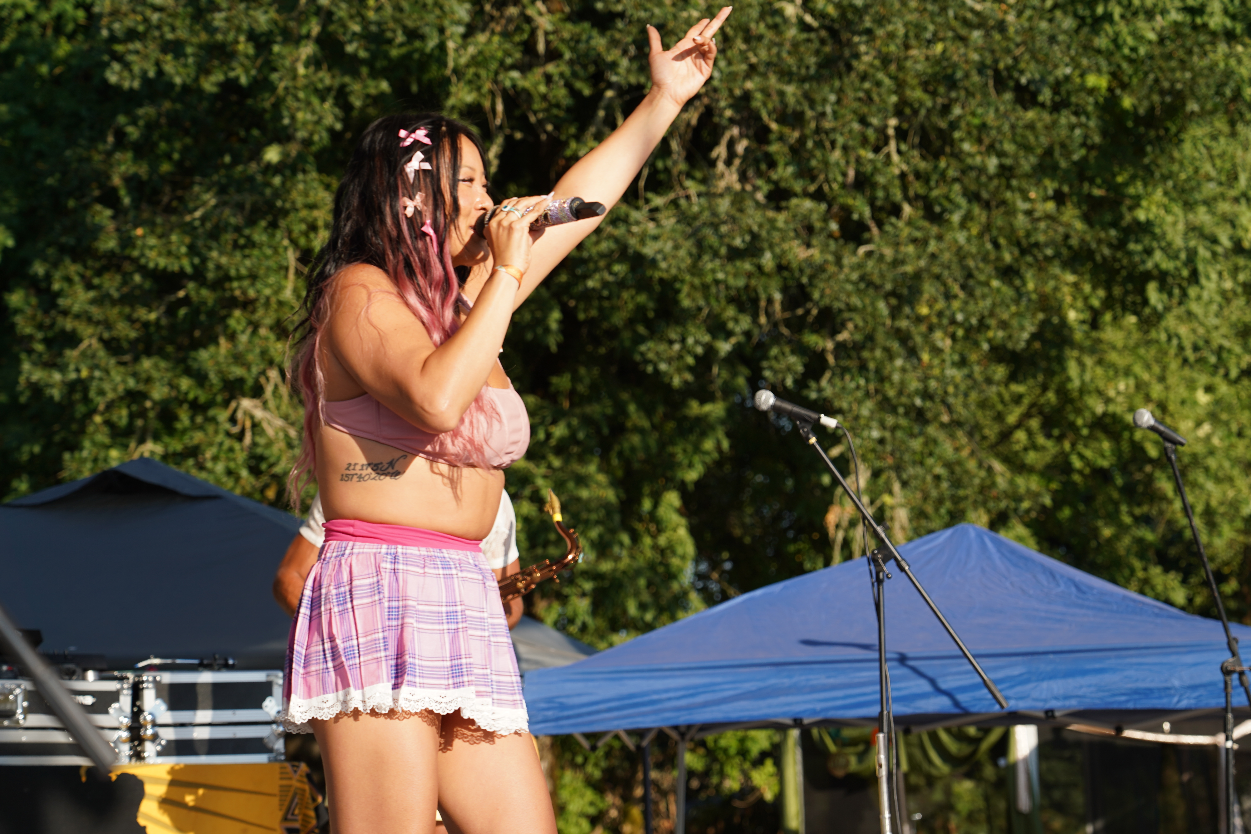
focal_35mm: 105
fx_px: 3648
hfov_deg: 19.5
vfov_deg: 13.0
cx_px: 626
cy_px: 417
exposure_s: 1/200
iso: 100
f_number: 6.3
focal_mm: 105
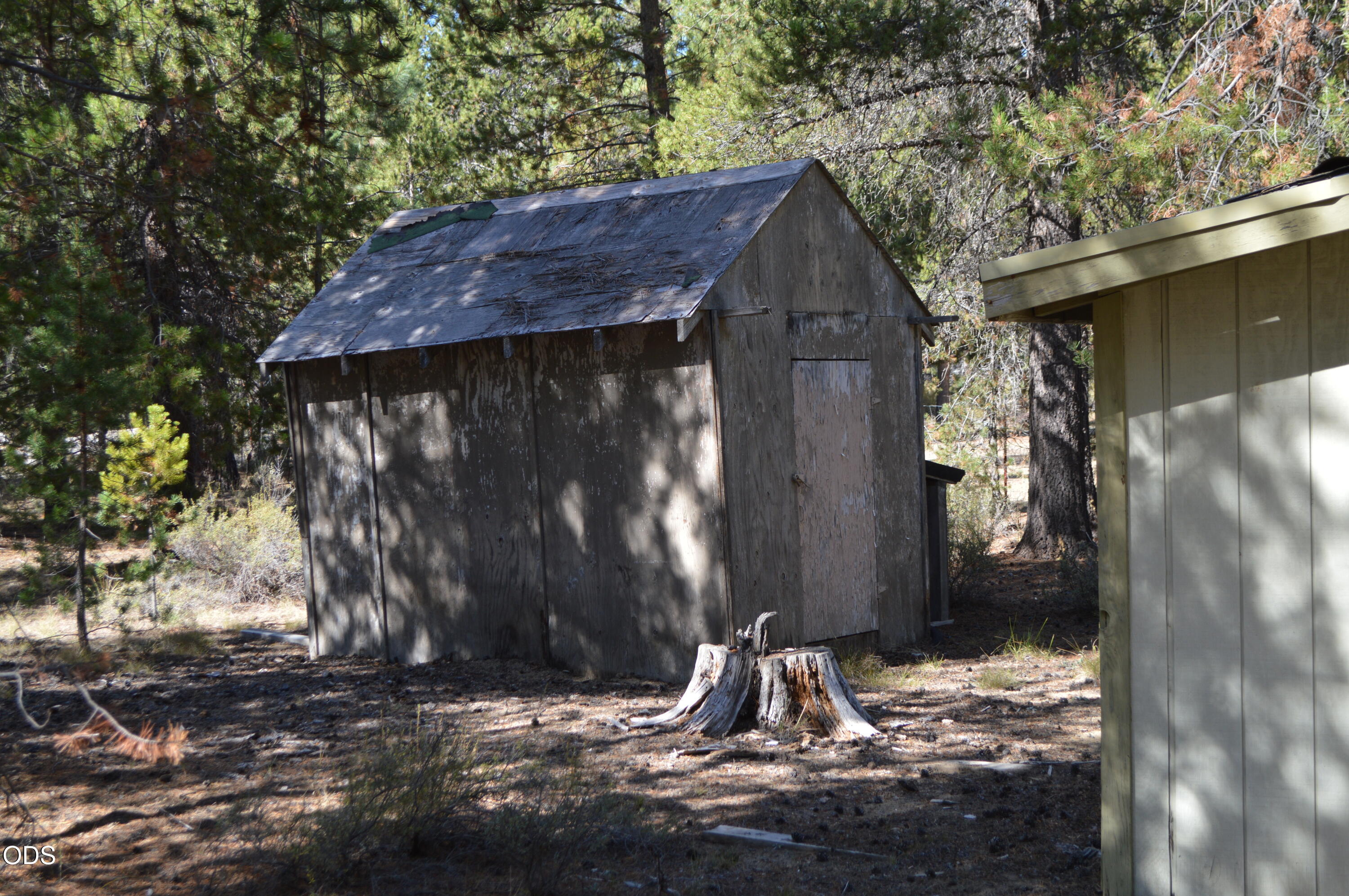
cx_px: 674
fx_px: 2246
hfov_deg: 33.4
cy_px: 448
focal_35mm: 60
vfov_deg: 22.6
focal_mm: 40
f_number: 5.6
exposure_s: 1/125
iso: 140
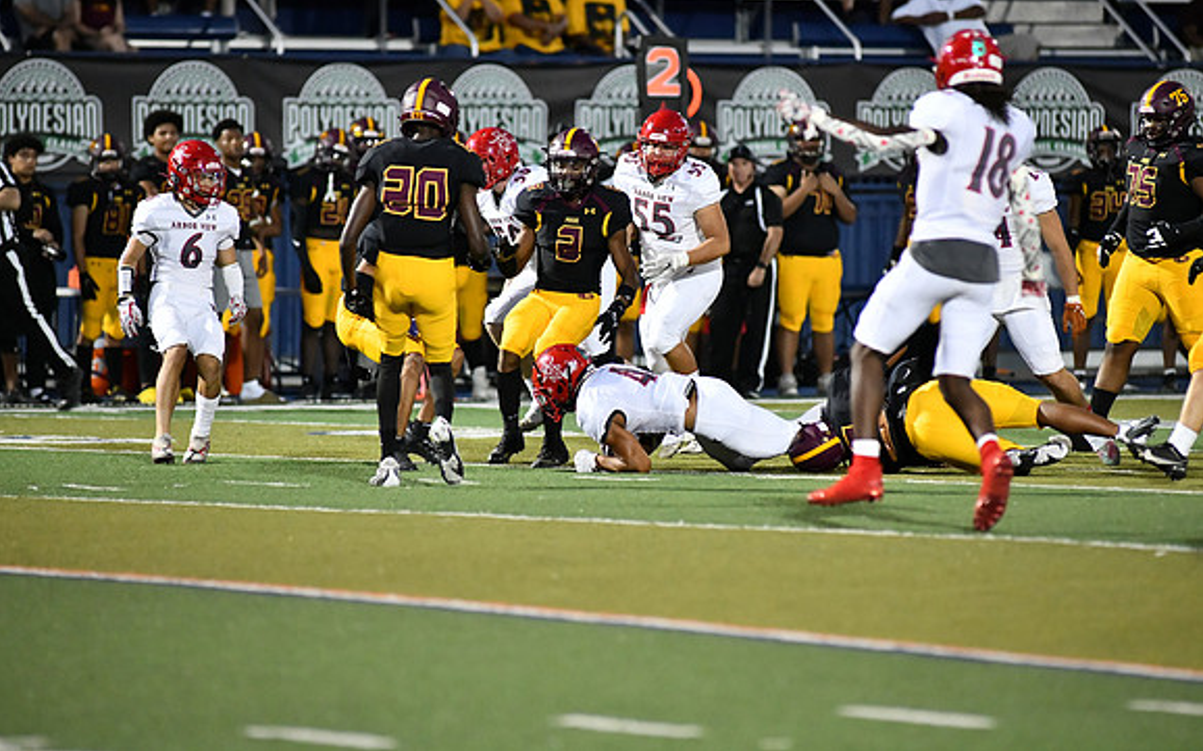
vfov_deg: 4.3
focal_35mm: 307
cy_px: 351
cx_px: 602
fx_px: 10063
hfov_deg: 6.8
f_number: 4
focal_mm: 300
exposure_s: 1/1250
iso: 7200
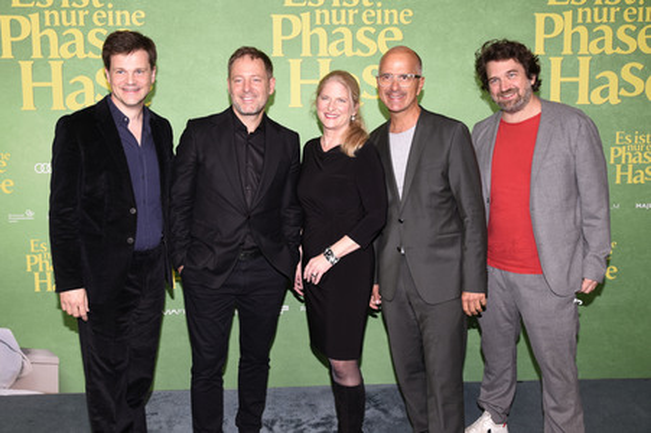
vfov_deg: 43.5
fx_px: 542
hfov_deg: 62.0
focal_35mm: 30
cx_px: 326
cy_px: 216
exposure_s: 1/125
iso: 500
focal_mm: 30
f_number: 6.3
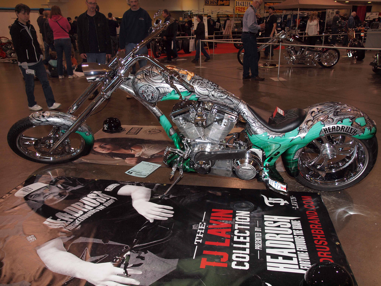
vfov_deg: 49.7
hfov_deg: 63.4
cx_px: 190
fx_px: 308
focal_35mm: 28
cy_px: 143
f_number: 2.8
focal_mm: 14
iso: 200
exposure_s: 1/60
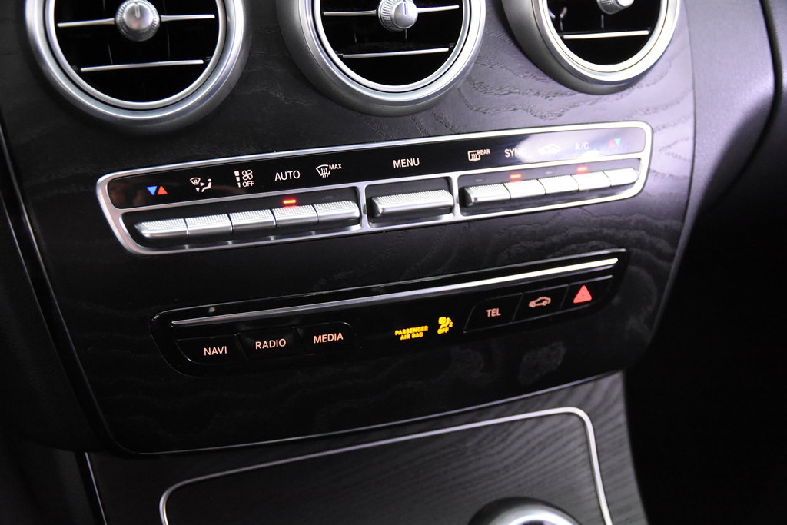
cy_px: 262
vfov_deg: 26.5
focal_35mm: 51
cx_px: 394
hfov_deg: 38.9
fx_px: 1115
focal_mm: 34
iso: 7200
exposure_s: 1/50
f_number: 3.3
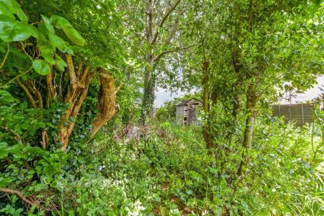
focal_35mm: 15
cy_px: 108
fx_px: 135
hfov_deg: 100.4
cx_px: 162
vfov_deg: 77.3
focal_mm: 10
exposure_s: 1/25
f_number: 8
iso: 160
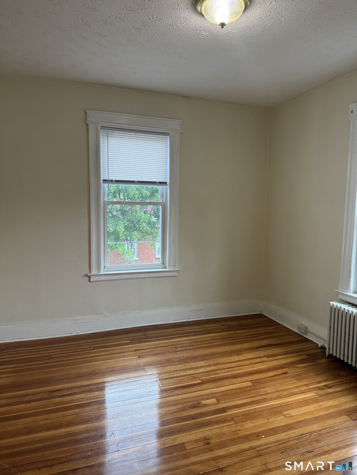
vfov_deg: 71.6
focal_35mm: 24
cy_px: 238
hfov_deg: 56.8
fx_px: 330
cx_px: 178
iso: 200
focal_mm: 6.76
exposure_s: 1/60
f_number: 1.78
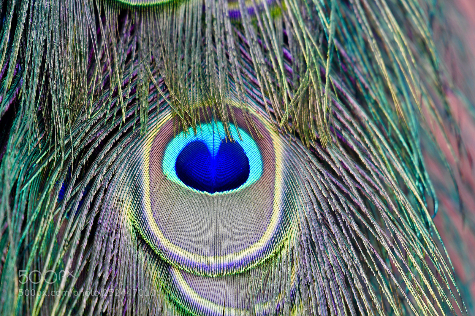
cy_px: 158
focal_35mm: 750
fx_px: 9893
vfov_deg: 1.8
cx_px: 238
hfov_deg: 2.8
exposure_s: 1/200
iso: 720
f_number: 5.6
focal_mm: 500
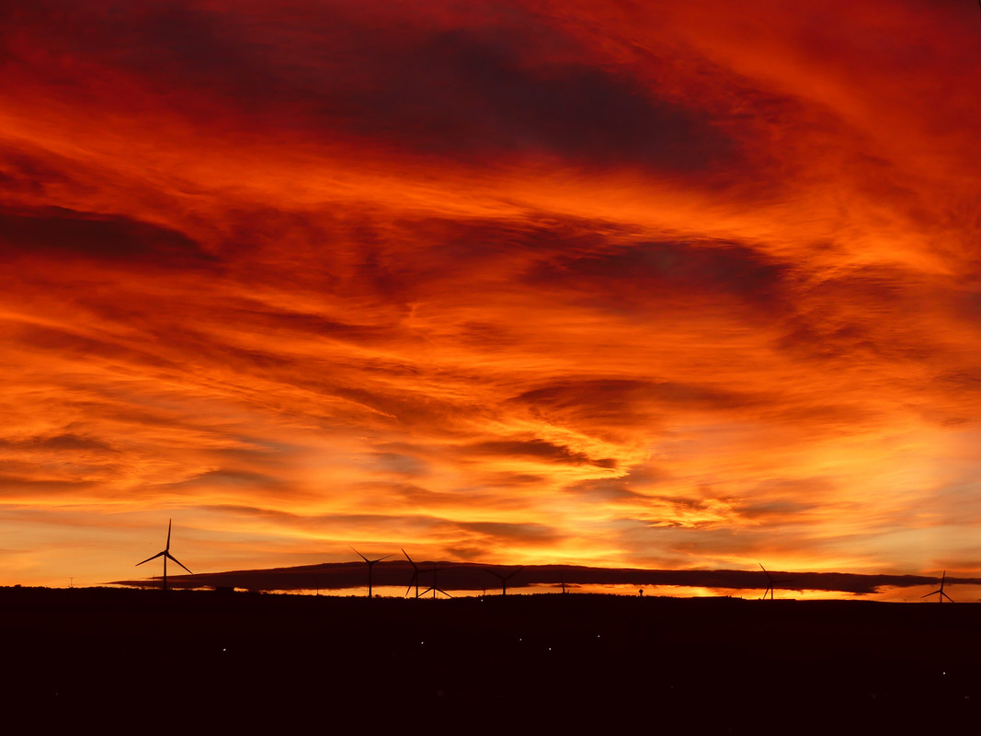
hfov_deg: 21.8
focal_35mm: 90
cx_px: 490
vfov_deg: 16.4
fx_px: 2550
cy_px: 368
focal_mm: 16.1
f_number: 3.2
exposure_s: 1/160
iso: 100
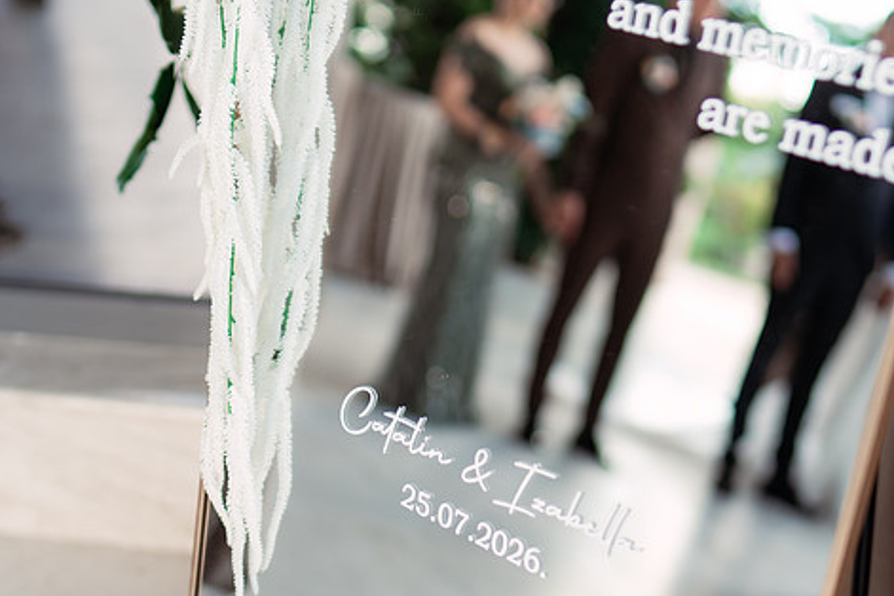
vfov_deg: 22.0
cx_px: 478
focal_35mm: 61
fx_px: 1515
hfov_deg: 32.9
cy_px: 480
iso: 160
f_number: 2
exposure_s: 1/200
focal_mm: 35
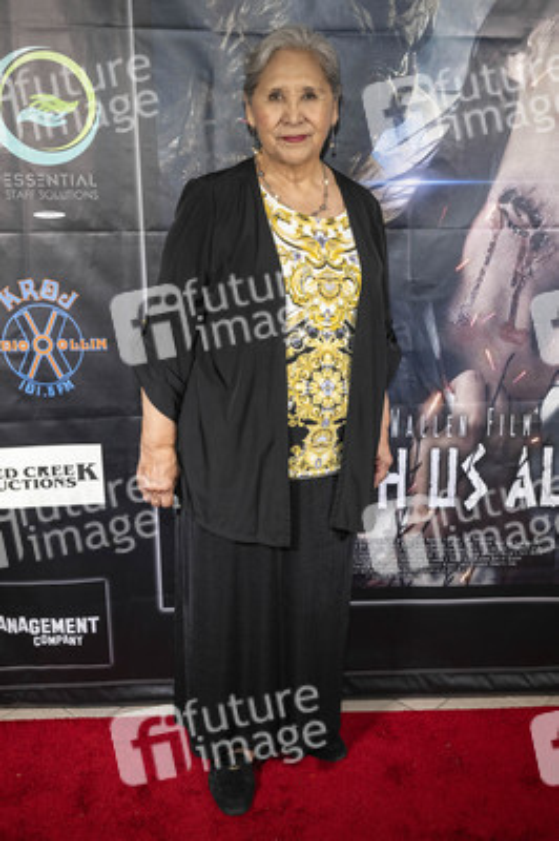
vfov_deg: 59.5
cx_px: 280
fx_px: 735
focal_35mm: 32
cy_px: 420
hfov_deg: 41.6
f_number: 5.6
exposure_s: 1/200
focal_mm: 31.5
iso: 800
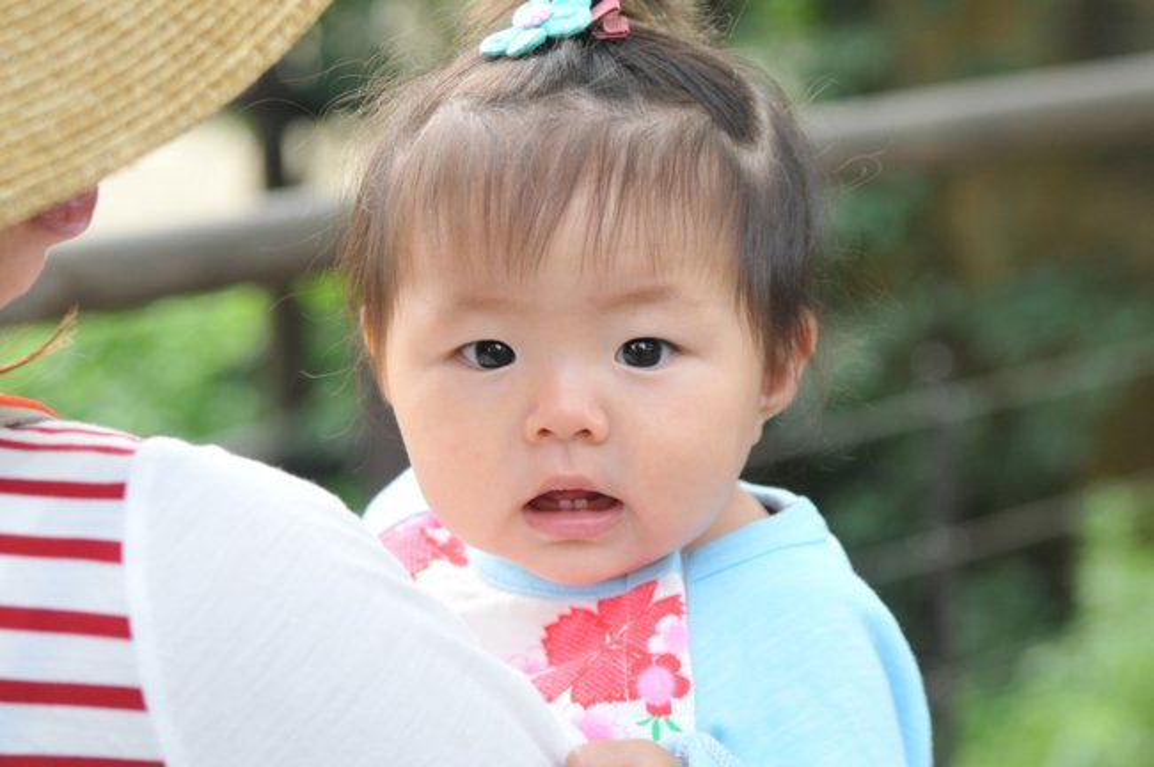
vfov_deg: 12.2
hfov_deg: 18.2
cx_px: 577
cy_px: 384
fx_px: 3603
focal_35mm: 112
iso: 500
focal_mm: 75
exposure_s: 1/320
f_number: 5
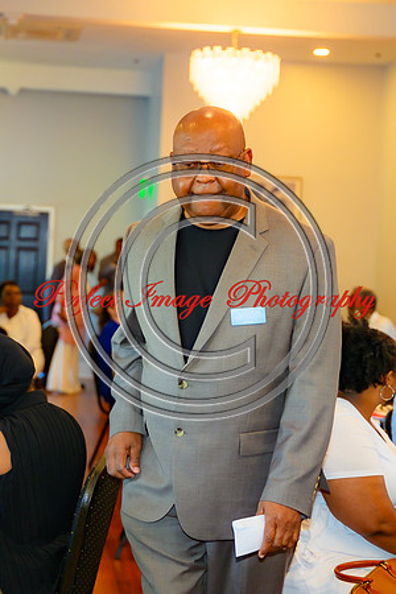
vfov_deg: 28.1
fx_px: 1188
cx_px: 124
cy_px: 297
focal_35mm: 72
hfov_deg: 18.9
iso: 100
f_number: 2.8
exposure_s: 1/100
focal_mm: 48
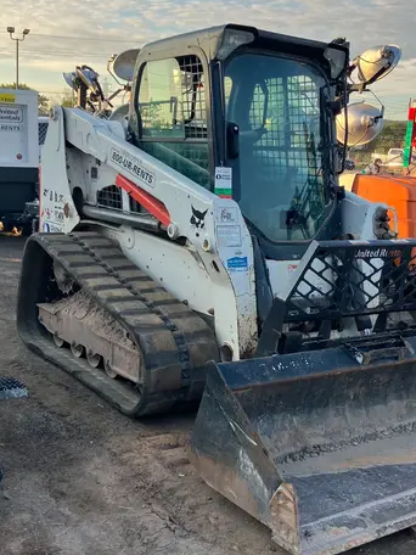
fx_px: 721
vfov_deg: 42.1
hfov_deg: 32.0
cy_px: 284
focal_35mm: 45
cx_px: 266
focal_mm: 3.99
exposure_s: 1/454
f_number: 1.8
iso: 32
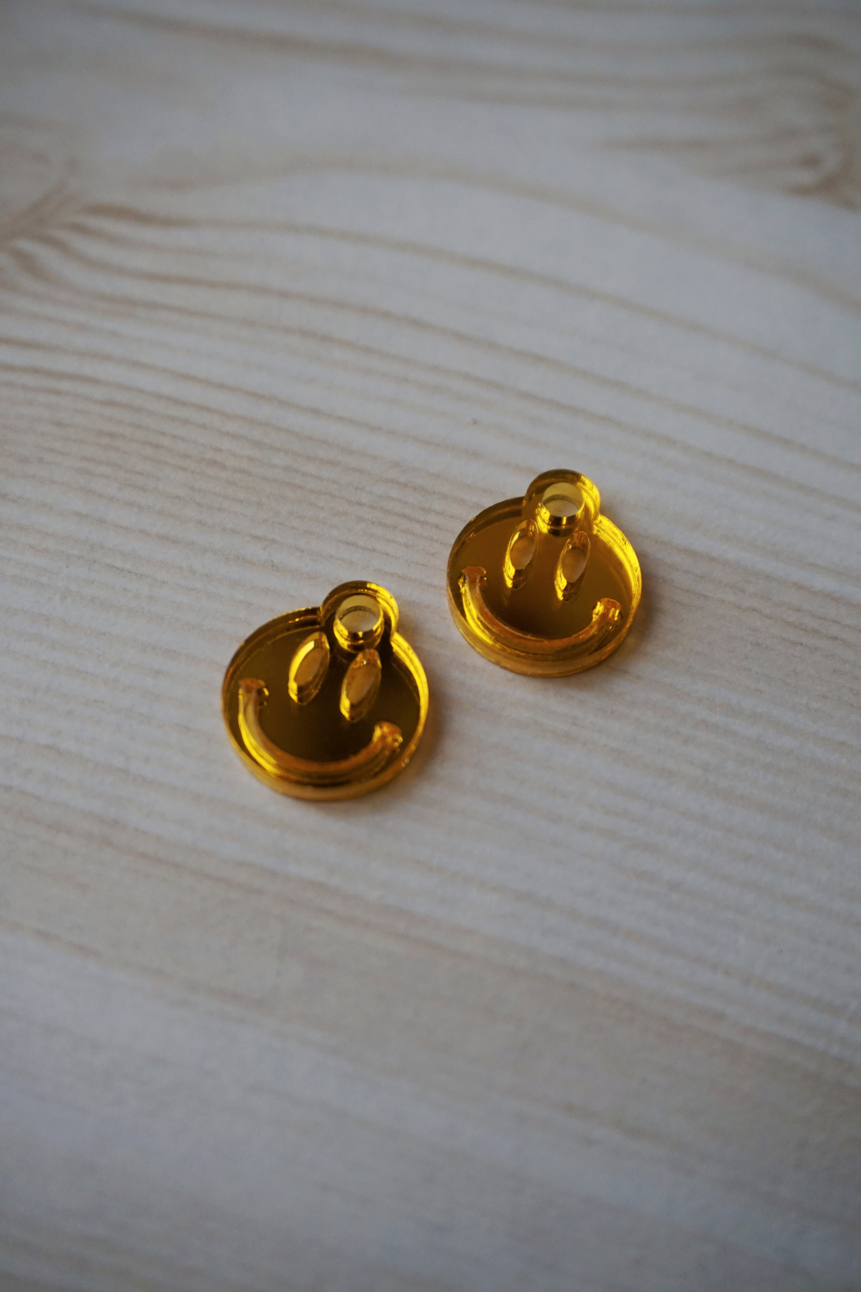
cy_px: 646
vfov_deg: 46.4
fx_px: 1507
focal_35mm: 42
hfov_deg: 31.9
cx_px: 430
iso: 640
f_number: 4.5
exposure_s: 1/160
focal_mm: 28
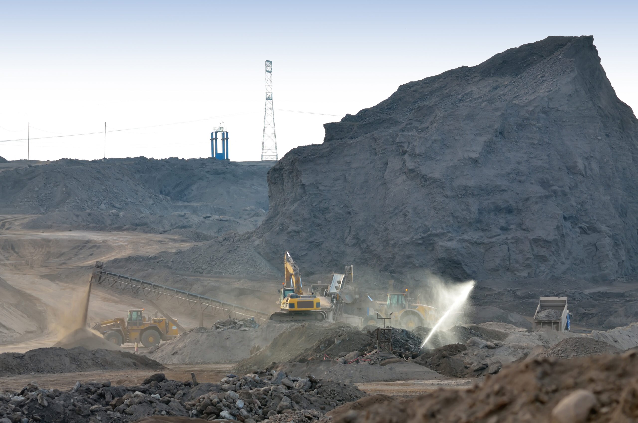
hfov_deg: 13.1
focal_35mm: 158
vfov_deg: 8.7
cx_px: 319
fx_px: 2786
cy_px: 212
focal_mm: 105
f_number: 5.6
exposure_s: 1/100
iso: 100
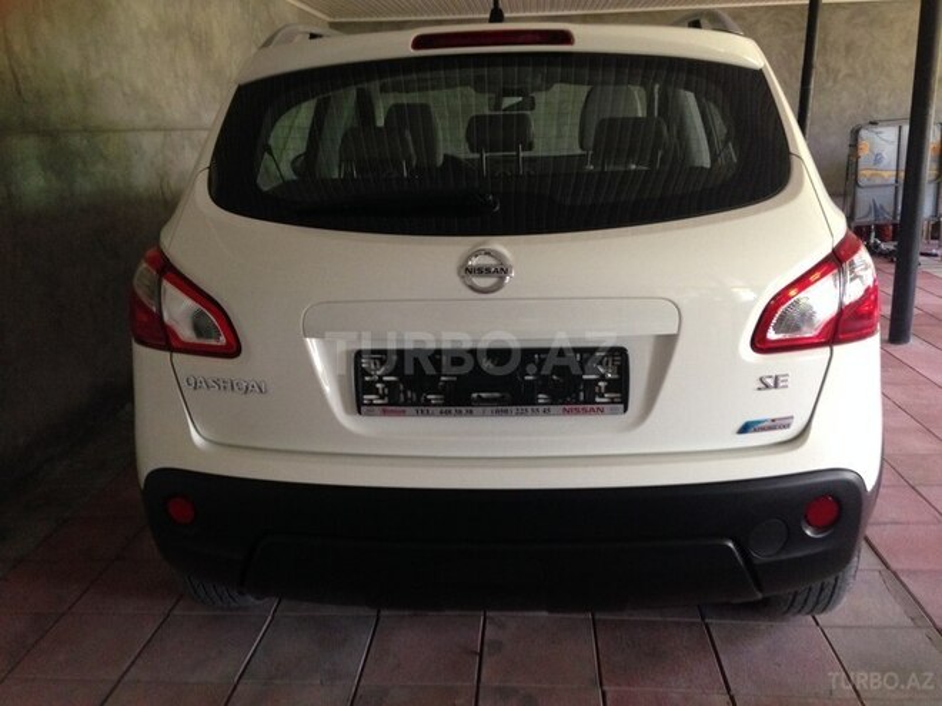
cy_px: 353
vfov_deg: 42.9
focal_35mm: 33
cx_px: 471
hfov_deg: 55.4
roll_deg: +0.2
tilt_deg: -13.7
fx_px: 898
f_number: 2.4
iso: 200
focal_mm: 4.12
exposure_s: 1/20
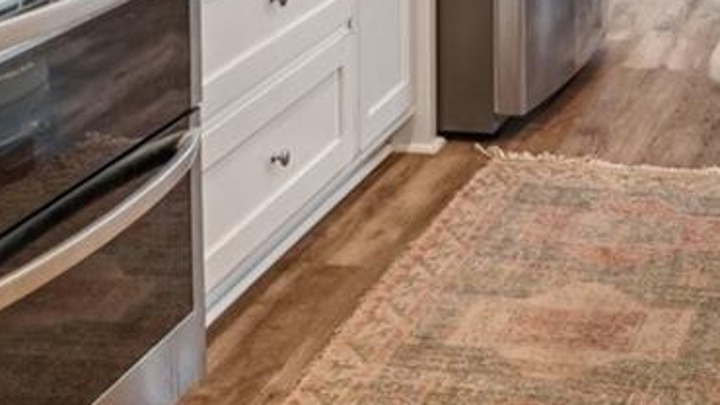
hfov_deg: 23.9
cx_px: 613
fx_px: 1661
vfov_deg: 12.3
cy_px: -410
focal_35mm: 87
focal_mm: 10
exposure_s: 1/30
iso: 400
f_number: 8
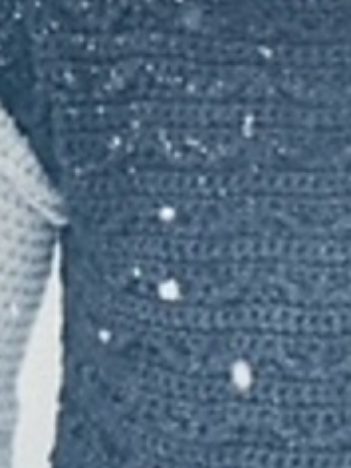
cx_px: 420
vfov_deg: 13.8
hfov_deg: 10.4
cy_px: 18
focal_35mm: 141
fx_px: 1906
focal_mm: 6
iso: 20
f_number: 2
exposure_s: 1/120
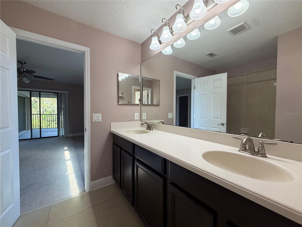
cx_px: 151
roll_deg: +0.4
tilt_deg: -1.7
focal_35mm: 14
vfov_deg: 85.7
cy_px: 114
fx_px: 122
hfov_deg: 102.1
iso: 160
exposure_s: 1/120
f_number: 2.2
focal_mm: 2.22
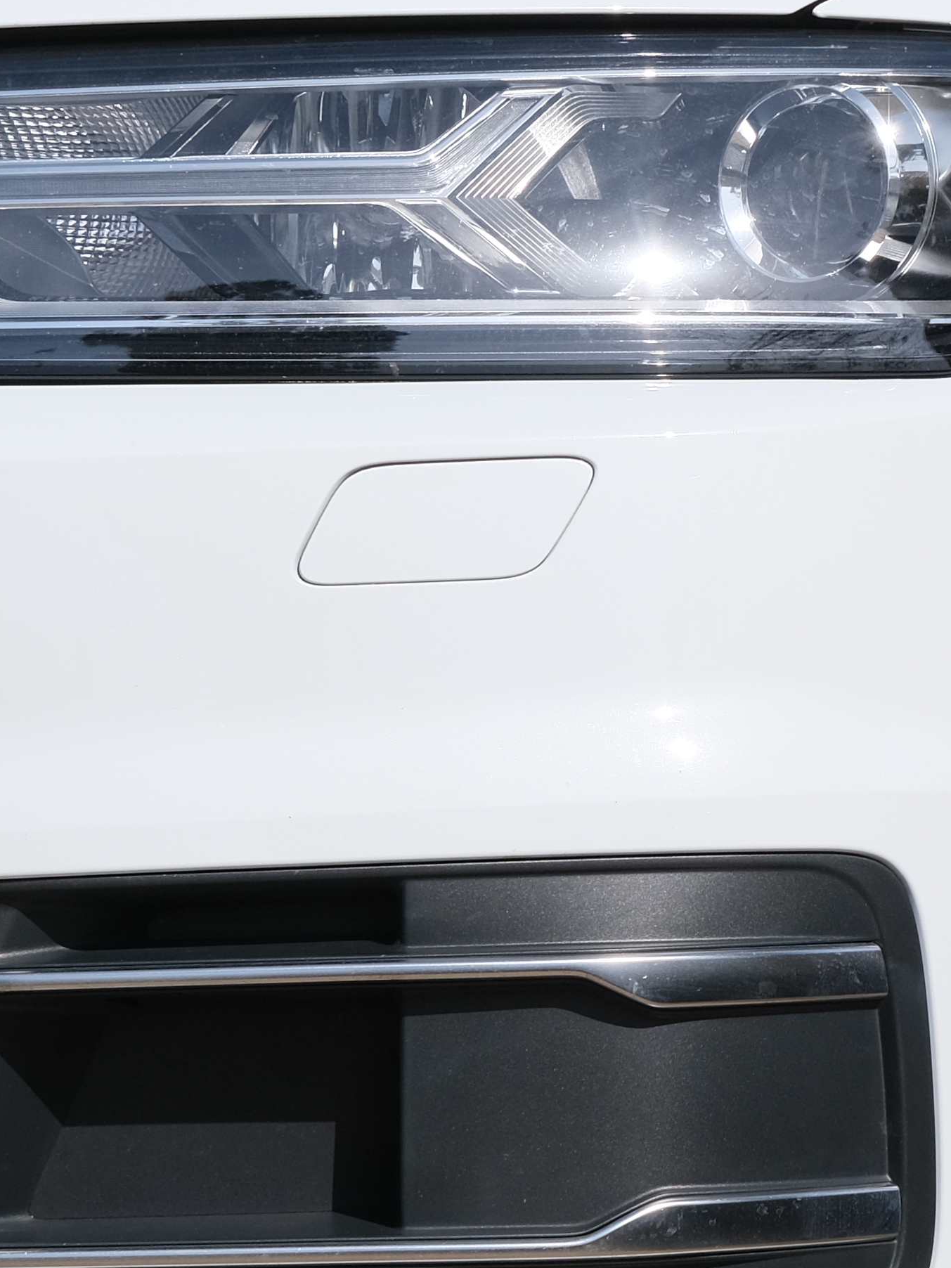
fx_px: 5971
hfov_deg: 9.0
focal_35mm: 163
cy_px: 593
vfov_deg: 12.1
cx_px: 1133
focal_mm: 32.5
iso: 320
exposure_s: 1/1100
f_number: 6.4
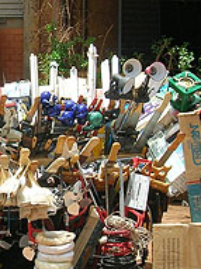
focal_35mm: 99
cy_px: 136
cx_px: -18
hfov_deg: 14.6
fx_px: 767
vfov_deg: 19.8
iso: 50
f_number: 5.2
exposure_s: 1/226
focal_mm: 7
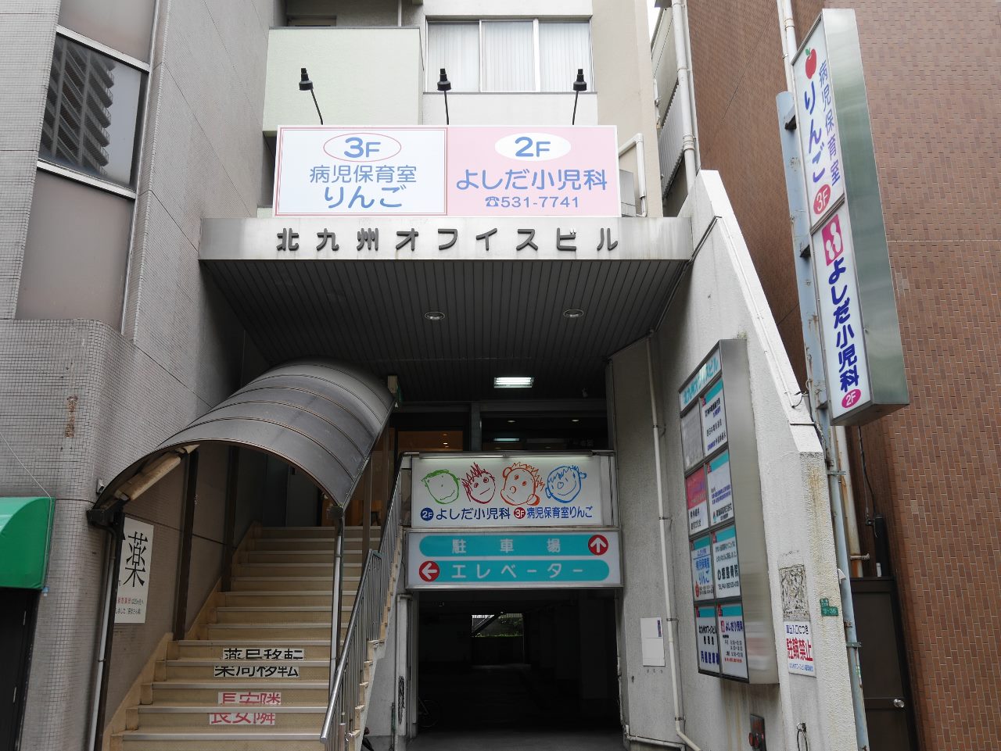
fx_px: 926
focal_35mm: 32
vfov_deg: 44.2
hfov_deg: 56.8
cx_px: 500
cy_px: 376
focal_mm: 16
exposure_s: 1/160
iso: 200
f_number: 5
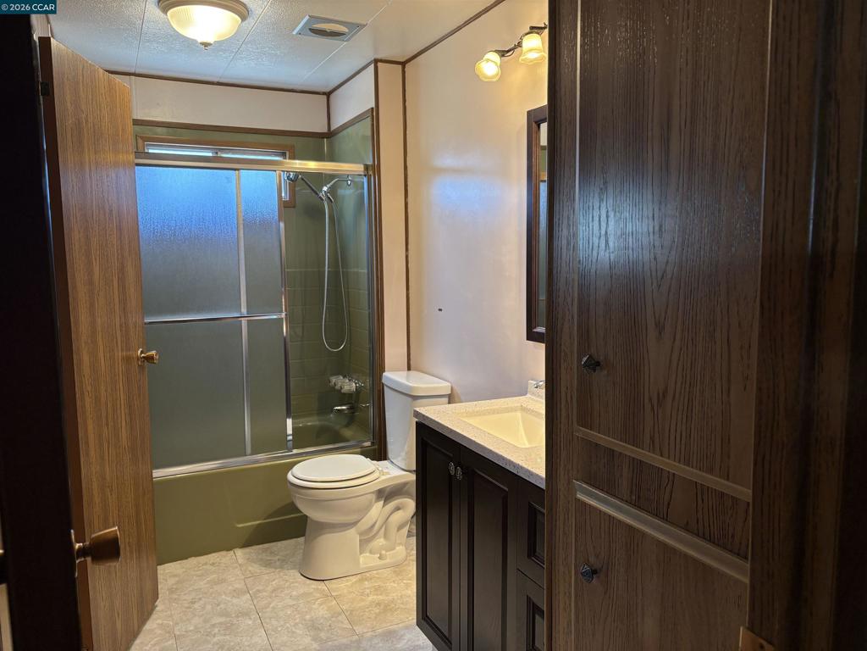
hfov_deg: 67.3
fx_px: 651
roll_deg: +0.7
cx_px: 434
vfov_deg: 53.1
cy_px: 326
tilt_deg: -5.8
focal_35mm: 26
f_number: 1.6
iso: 100
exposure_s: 1/60
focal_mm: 5.96
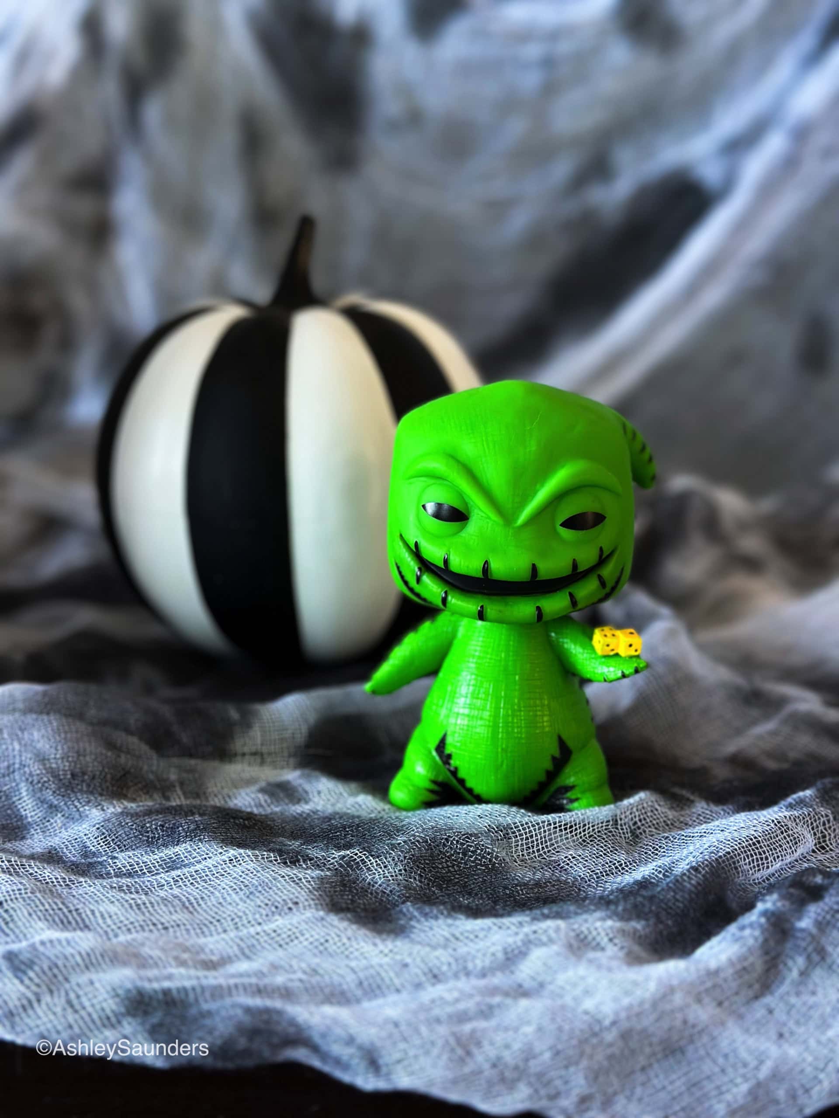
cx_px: 420
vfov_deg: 39.7
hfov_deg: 30.3
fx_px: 1551
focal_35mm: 48
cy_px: 559
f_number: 1.8
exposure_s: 1/60
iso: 250
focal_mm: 6.9
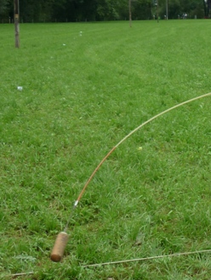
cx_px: 228
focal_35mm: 80
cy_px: 109
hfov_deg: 17.8
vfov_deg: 24.3
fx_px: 649
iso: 80
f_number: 2.8
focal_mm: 5.5
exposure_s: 1/500
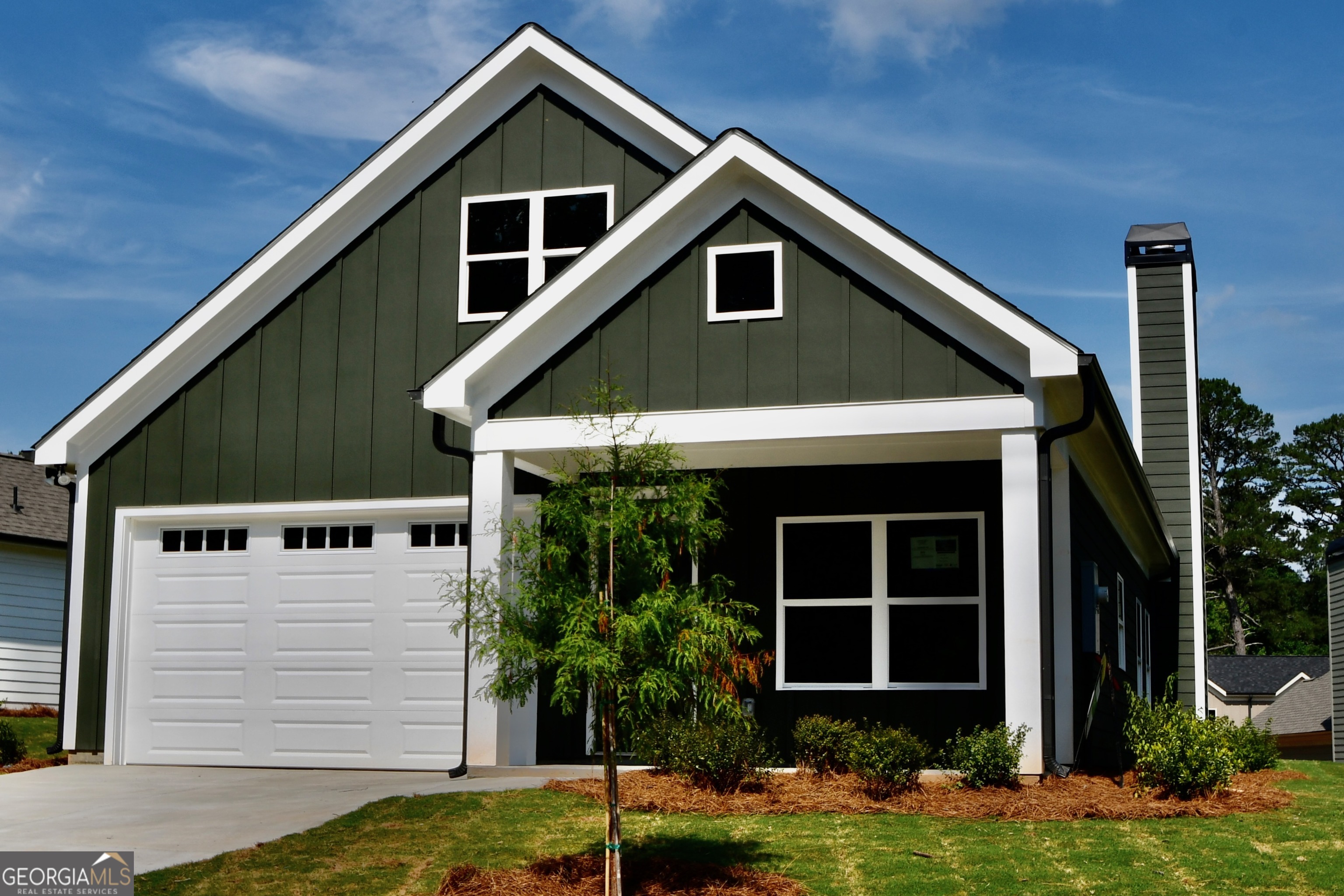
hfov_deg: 53.1
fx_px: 1344
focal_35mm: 36
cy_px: 448
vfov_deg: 36.9
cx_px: 672
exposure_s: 1/400
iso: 100
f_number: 10
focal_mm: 24
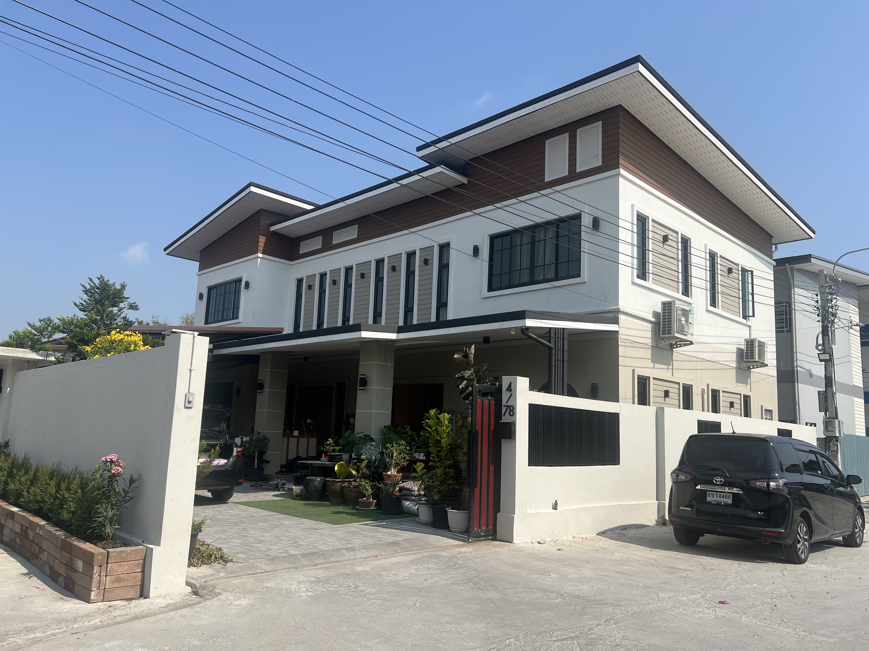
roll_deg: -2.2
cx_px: 434
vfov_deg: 53.1
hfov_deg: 67.3
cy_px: 326
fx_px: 653
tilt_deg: +8.5
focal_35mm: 26
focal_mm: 5.7
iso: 50
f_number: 1.5
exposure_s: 1/5882
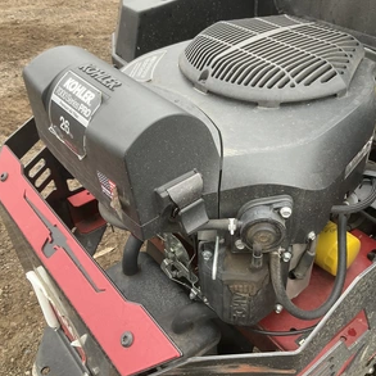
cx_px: 203
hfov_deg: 47.2
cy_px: 190
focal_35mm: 35
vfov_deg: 47.2
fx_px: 430
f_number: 1.8
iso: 40
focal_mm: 3
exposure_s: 1/122
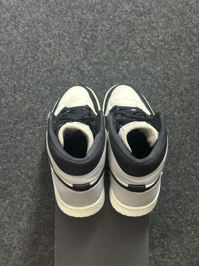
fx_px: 368
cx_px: 100
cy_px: 133
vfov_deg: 39.7
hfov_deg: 30.3
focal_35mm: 48
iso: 400
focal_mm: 6.86
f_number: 1.78
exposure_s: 1/25
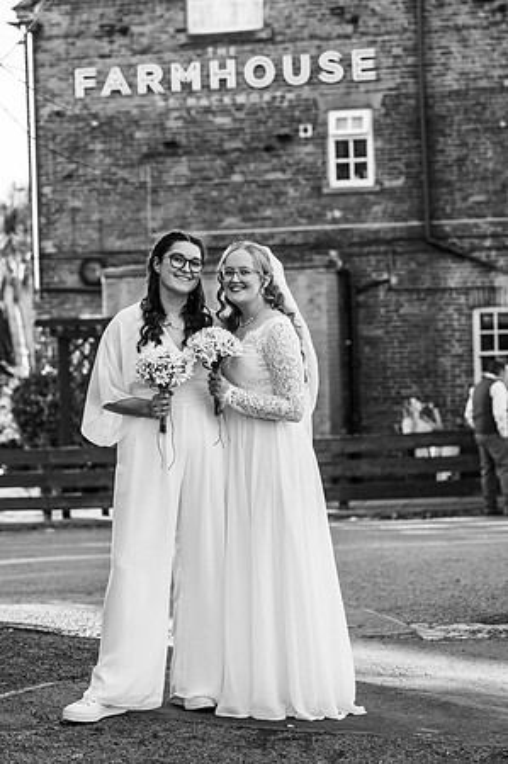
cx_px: 254
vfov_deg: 23.9
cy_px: 382
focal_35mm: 85
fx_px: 1803
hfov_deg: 16.0
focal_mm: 85
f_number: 4
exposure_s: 1/200
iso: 100
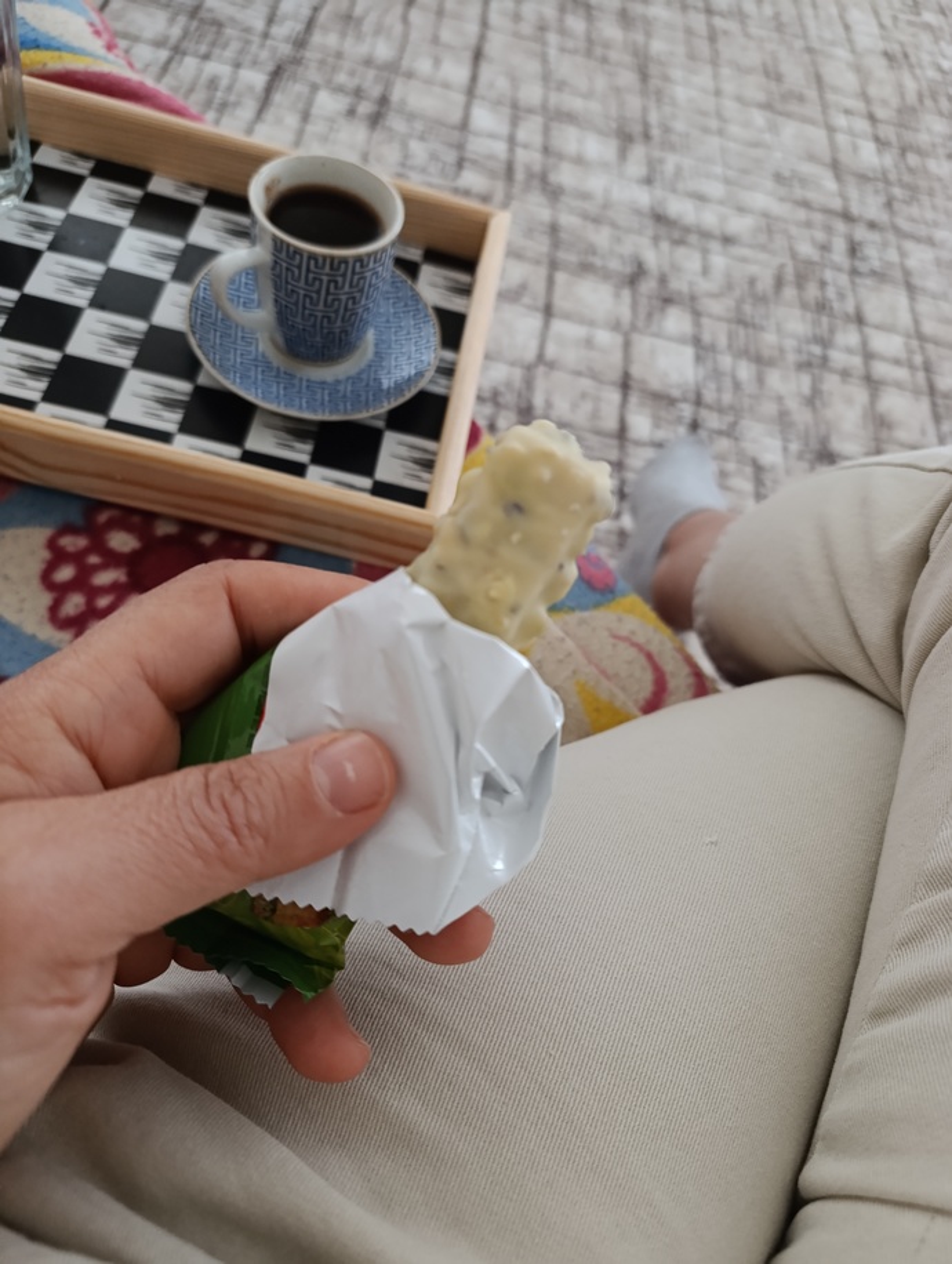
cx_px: 476
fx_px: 841
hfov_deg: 59.0
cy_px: 632
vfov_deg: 73.8
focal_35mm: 23
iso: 2000
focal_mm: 6.14
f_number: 1.6
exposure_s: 1/25
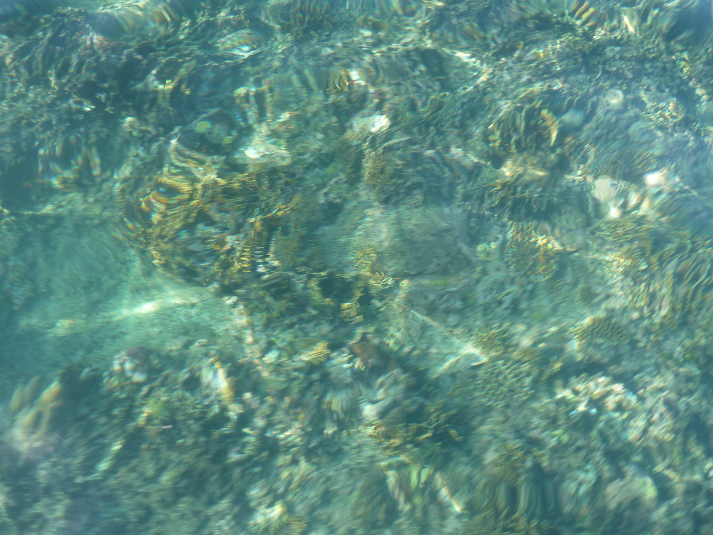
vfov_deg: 44.2
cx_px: 356
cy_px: 268
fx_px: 659
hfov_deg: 56.8
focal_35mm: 32
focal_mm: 5.3
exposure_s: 1/80
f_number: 3.5
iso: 80
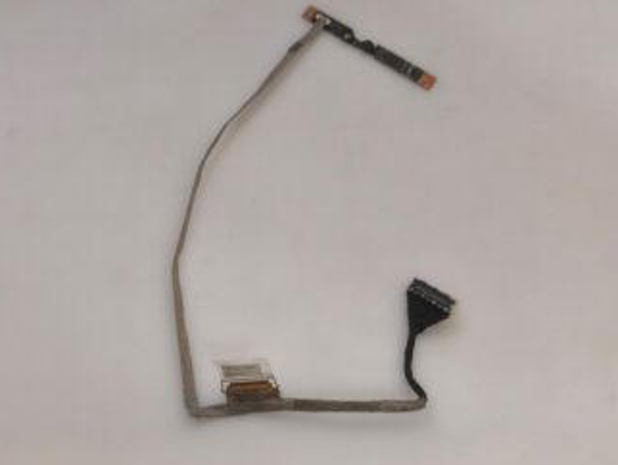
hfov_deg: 48.9
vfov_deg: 37.8
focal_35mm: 38
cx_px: 284
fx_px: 679
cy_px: 235
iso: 400
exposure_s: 1/99.8
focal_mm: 6.57
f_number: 1.6
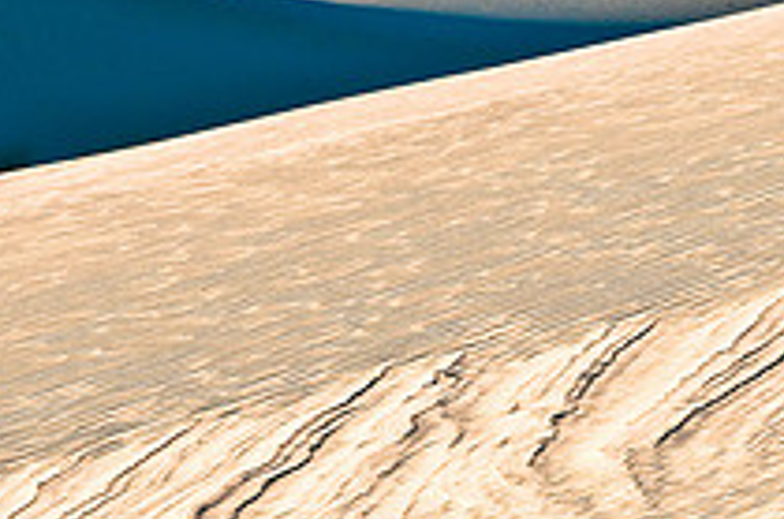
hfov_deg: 5.3
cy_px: 372
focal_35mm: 393
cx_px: 343
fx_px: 8547
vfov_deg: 3.5
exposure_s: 1/250
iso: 200
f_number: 16
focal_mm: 95
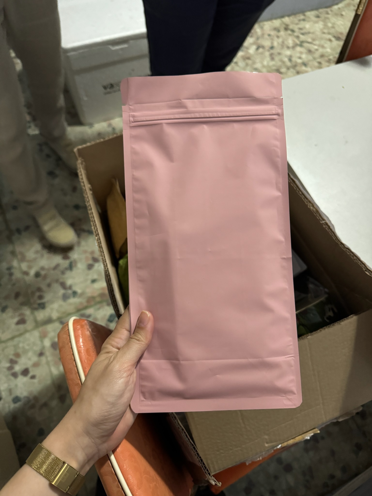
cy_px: 248
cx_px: 186
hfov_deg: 56.8
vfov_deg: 71.6
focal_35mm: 24
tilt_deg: -64.7
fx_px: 344
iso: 800
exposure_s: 1/40
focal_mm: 6.76
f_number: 1.78
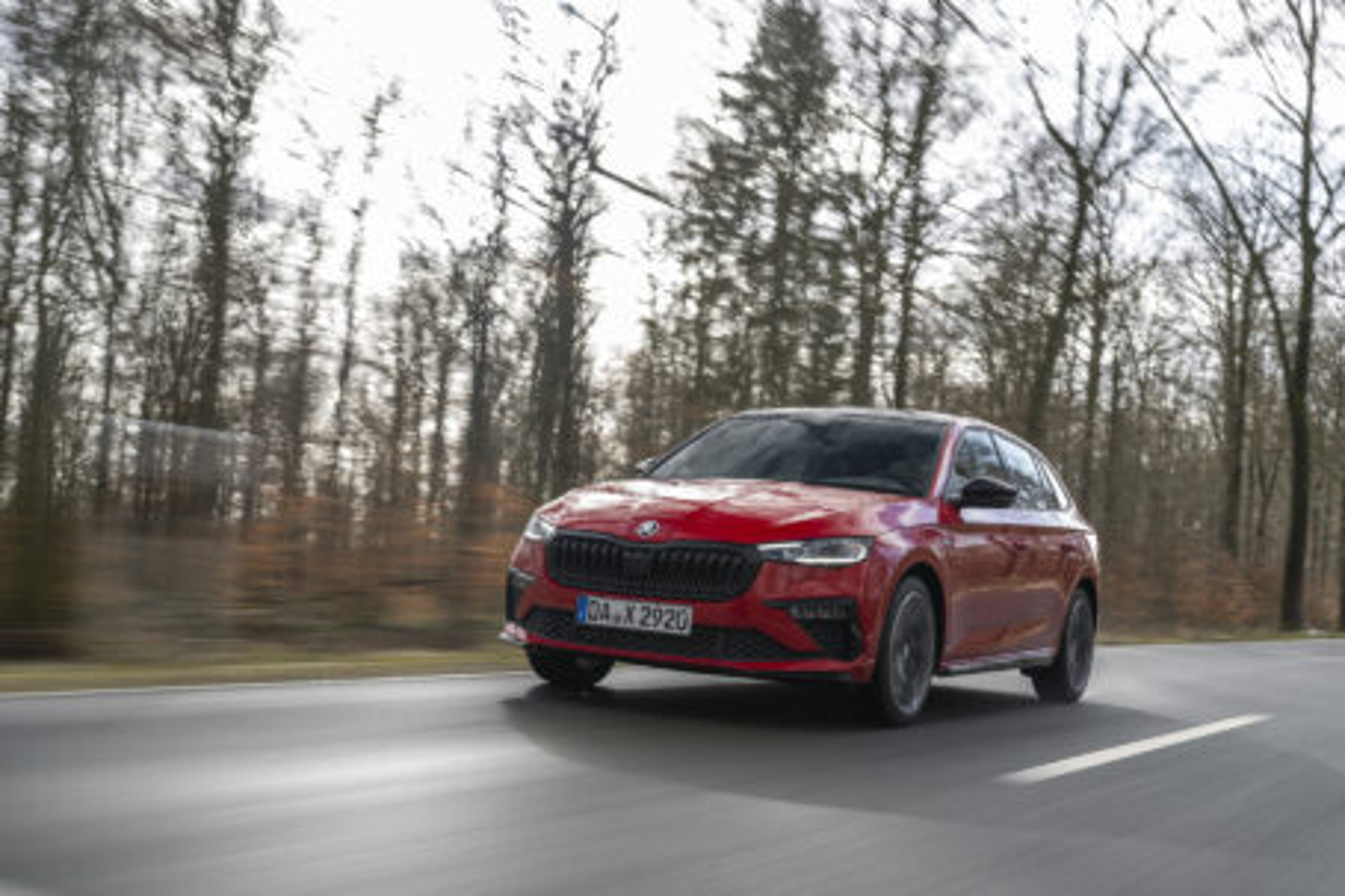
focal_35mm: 45
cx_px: 672
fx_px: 1681
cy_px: 448
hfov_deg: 43.6
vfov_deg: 29.8
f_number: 6.3
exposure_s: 1/20
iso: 32
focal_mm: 45
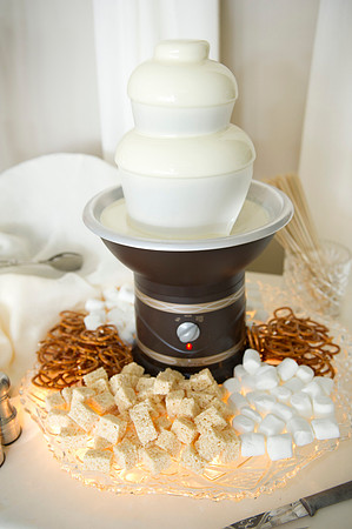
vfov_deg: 54.5
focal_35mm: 35
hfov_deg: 37.8
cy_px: 264
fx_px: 514
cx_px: 176
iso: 1250
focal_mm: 35
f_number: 3.5
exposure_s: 1/100
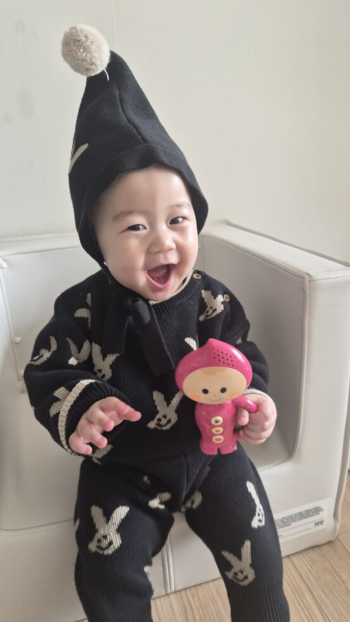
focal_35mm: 26
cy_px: 302
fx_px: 429
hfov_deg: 44.3
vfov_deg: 71.9
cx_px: 197
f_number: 1.8
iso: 200
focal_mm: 5.4
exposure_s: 1/180
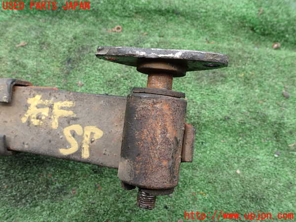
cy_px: 111
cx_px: 148
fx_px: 257
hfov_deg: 60.0
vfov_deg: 46.8
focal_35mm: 30
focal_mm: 5.4
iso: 100
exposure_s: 1/250
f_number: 3.2
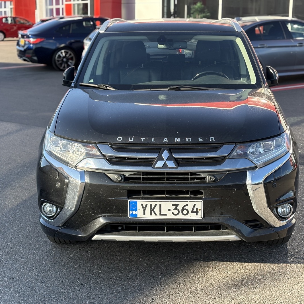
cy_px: 151
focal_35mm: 62
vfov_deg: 27.7
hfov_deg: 27.7
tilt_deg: -9.1
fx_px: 616
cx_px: 157
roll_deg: -1.0
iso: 50
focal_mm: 5.96
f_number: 1.6
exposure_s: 1/667
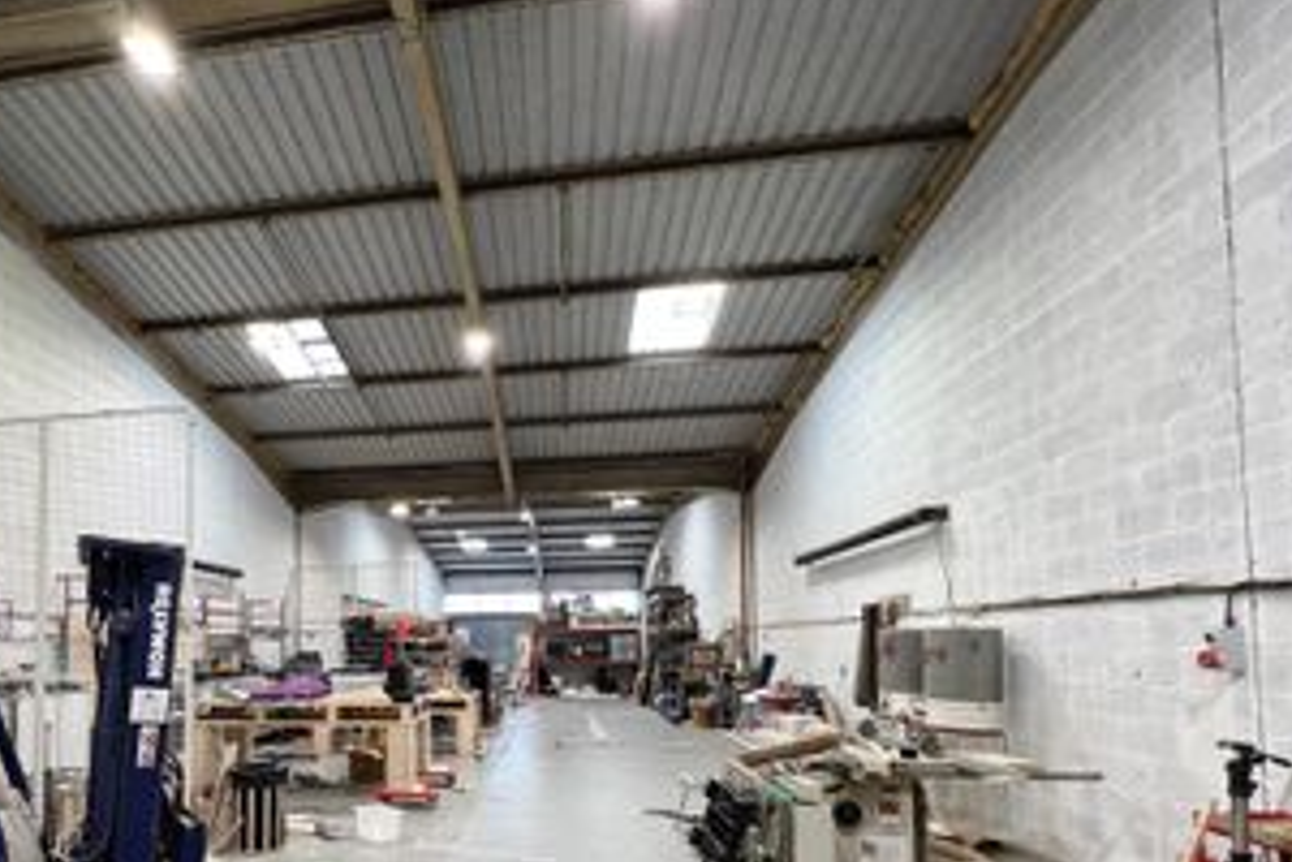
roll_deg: +0.5
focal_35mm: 18
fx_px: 646
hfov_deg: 87.4
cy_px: 621
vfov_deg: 64.3
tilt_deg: +3.8
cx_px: 452
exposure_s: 1/100
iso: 80
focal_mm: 1.57
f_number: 1.8
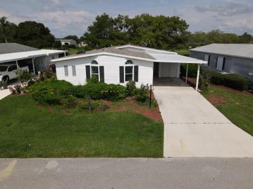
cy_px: 94
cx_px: 126
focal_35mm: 24
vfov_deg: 56.8
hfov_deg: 71.6
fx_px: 175
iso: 100
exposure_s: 1/90
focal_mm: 4.5
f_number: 2.8
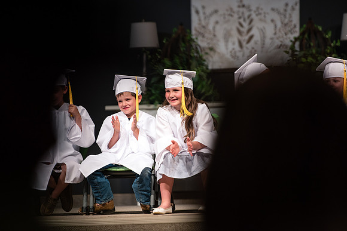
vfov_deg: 6.9
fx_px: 1928
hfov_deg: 10.3
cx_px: 174
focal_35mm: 200
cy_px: 116
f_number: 2.8
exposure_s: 1/400
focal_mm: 200
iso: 500
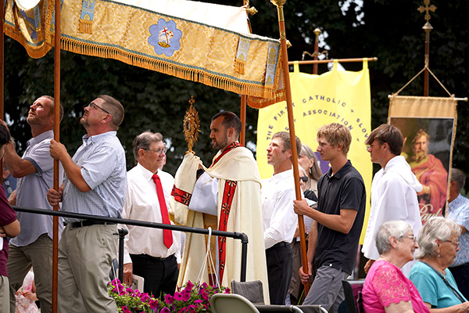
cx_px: 234
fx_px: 4156
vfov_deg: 4.3
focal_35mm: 319
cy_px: 156
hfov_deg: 6.5
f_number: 6.3
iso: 160
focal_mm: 319
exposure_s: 1/500
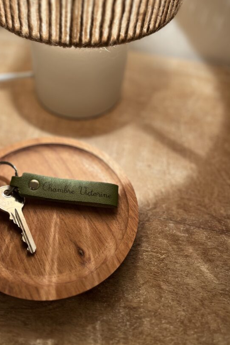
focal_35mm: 34
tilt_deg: -52.3
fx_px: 326
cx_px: 72
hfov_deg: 38.3
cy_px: 153
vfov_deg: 55.7
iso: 100
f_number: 1.6
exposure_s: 1/50
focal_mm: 5.1
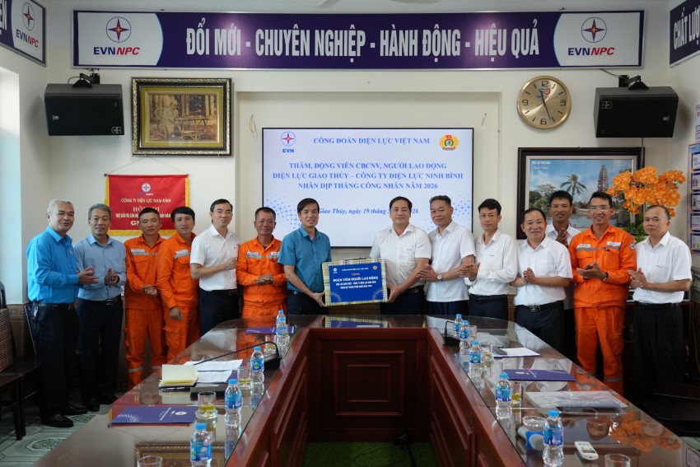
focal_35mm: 36
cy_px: 234
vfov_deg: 36.9
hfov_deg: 53.1
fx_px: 700
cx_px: 350
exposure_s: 1/160
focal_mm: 24
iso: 640
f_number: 4
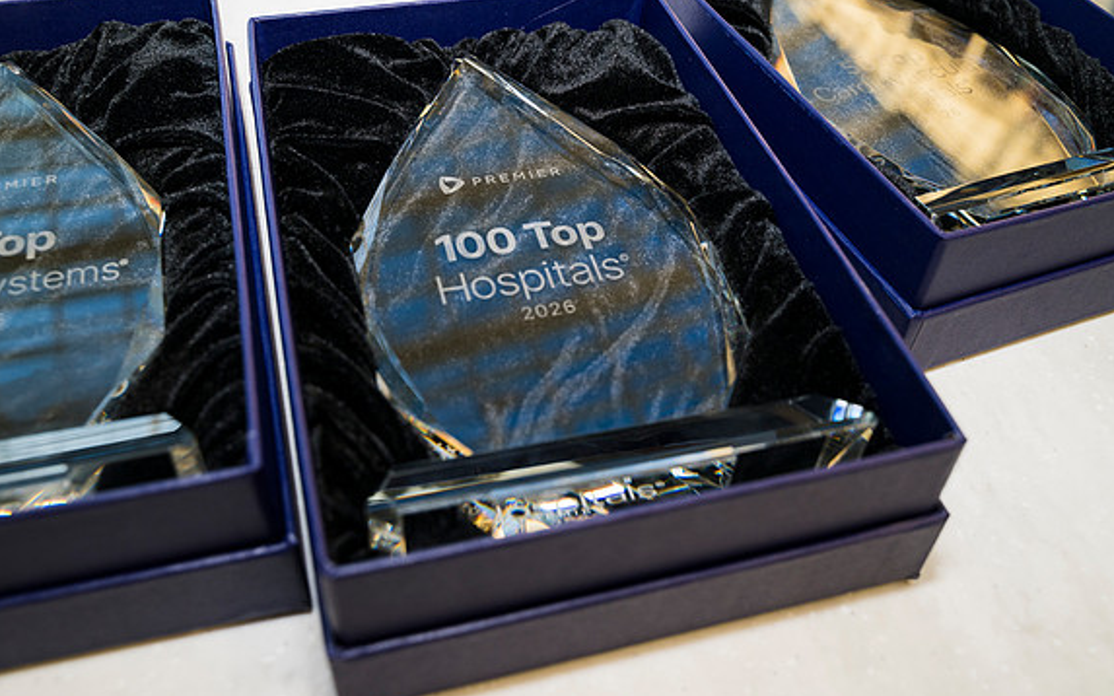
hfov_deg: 58.1
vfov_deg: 38.3
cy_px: 337
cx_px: 560
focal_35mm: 33
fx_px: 1002
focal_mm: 32
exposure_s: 1/160
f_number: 5
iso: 400
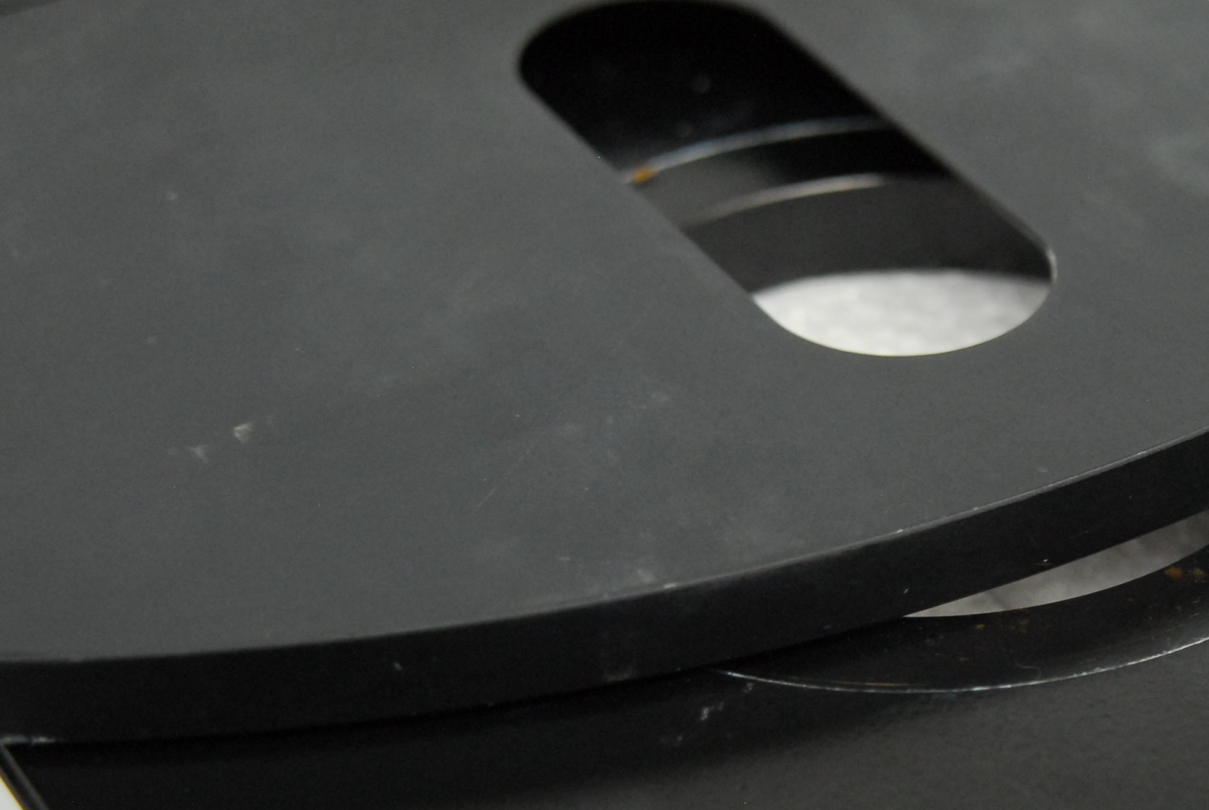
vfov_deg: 11.1
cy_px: 534
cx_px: 918
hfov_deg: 16.4
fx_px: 4170
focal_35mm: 124
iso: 800
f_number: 3.5
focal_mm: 42
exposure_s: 1/125
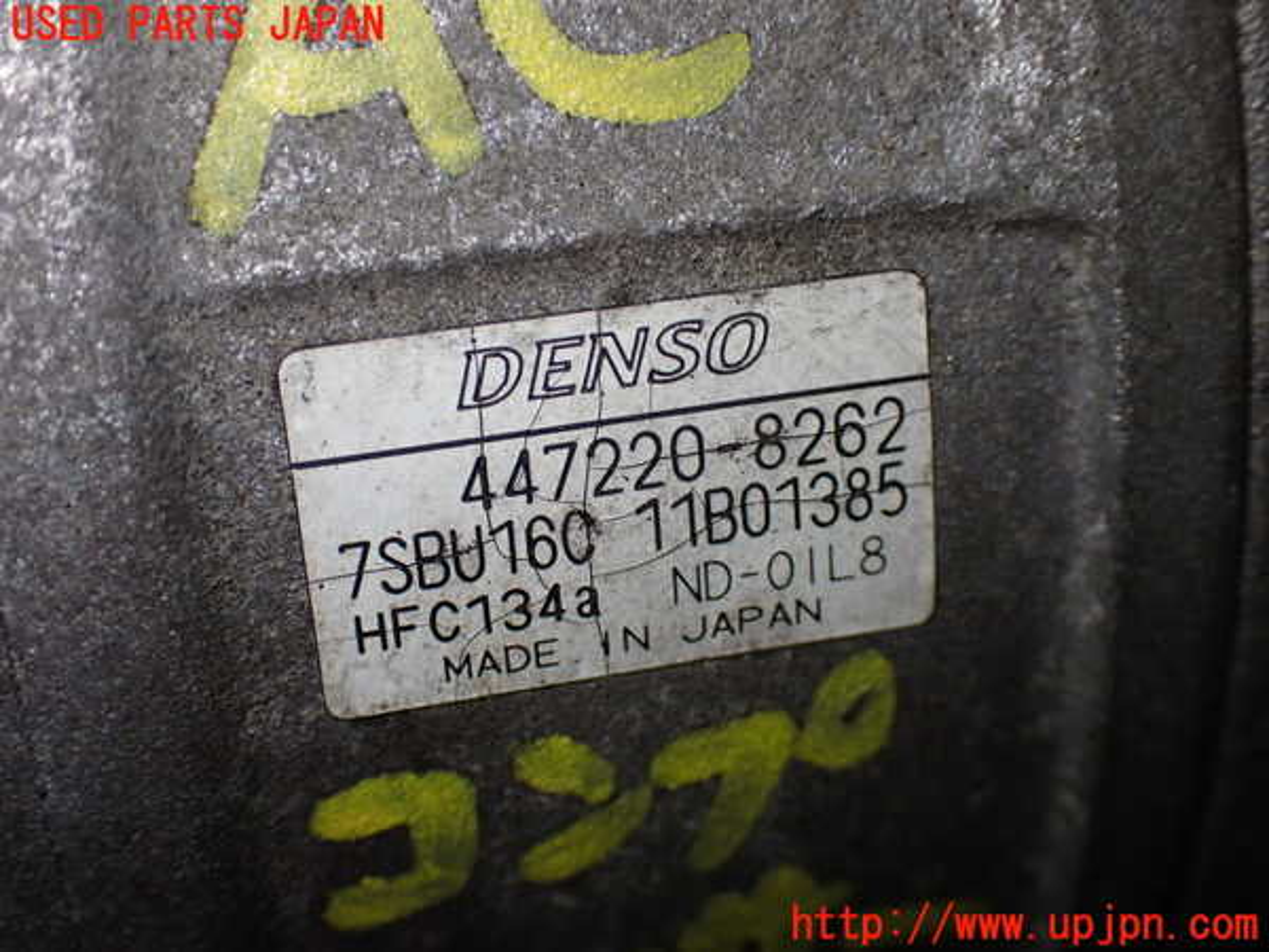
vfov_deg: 30.9
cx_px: 634
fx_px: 1723
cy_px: 476
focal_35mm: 47
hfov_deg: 40.4
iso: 320
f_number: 3.1
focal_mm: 8.4
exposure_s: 1/200
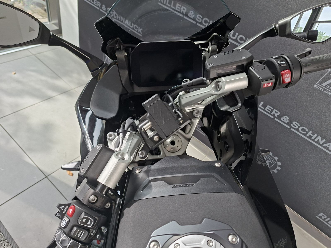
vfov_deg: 58.9
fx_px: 220
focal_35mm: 23
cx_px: 166
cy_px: 124
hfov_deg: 73.9
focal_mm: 5.54
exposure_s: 1/139
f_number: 1.8
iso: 40
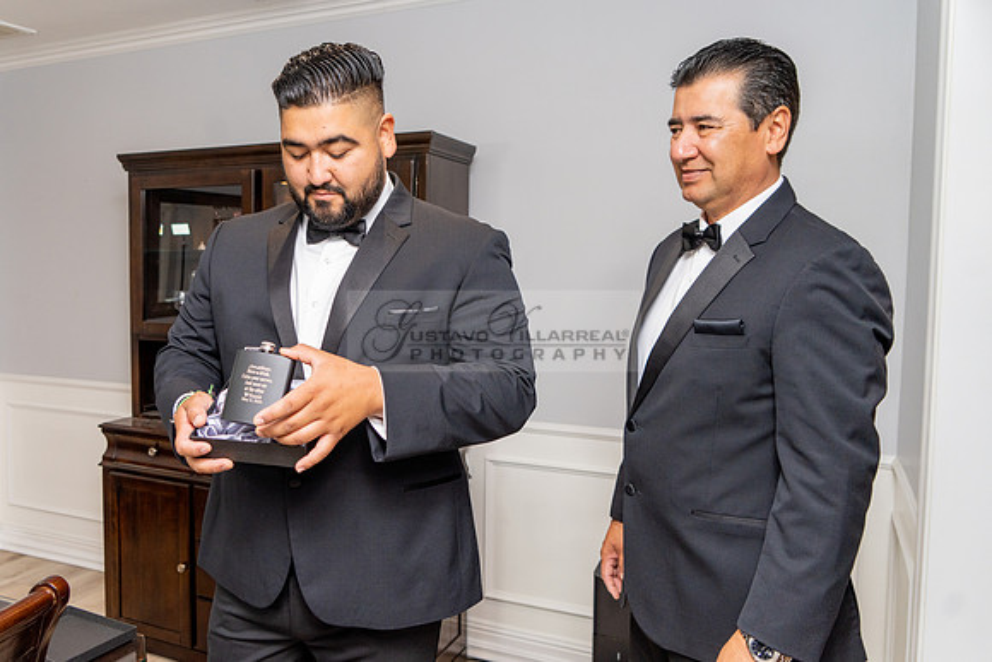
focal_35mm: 29
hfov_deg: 62.3
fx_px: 810
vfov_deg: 44.5
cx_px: 389
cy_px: 324
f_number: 4
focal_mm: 24
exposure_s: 1/160
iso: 640
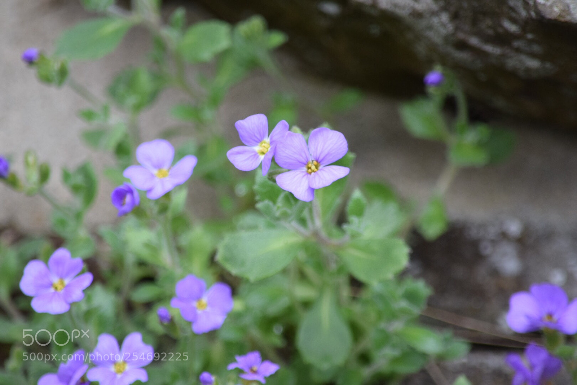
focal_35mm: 450
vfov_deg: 3.1
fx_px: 7213
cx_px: 288
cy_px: 192
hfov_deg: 4.6
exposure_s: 1/250
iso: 640
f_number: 5.6
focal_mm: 300
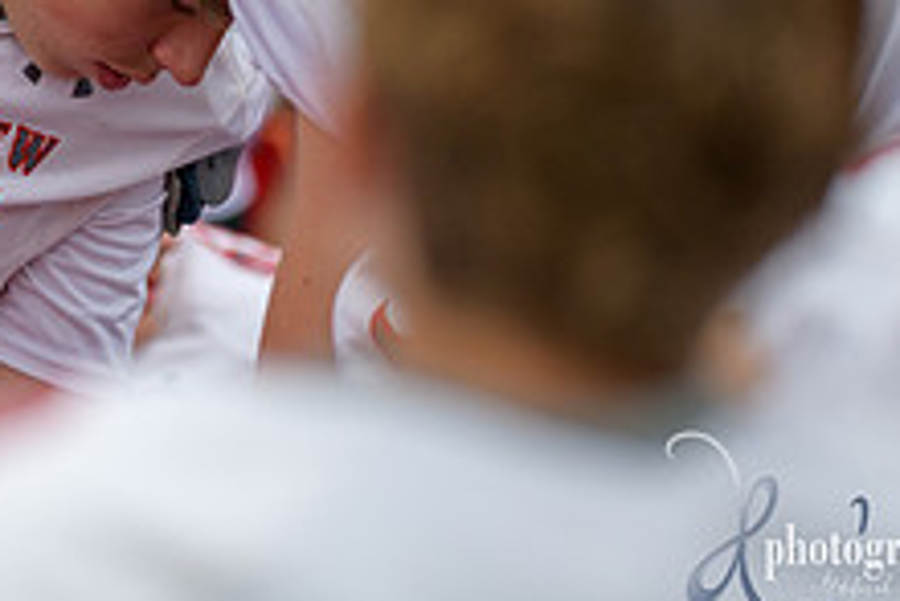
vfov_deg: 3.1
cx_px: -82
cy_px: -59
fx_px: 11207
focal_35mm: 448
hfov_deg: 4.6
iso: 400
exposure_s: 1/500
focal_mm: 170
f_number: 2.8
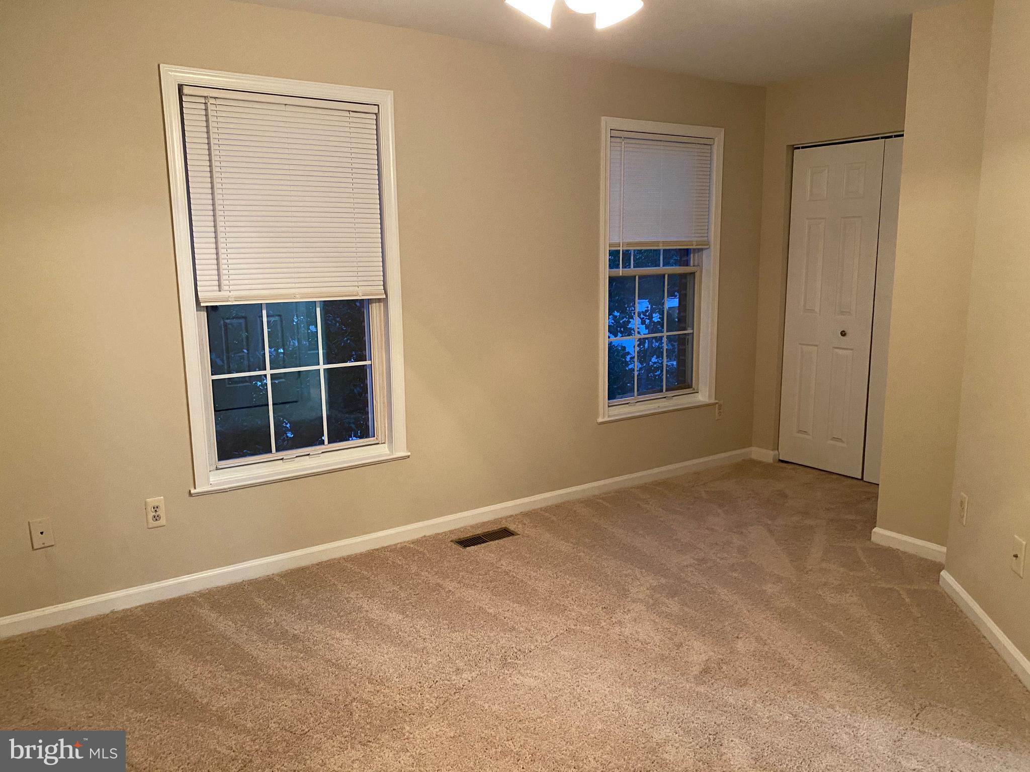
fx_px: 774
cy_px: 386
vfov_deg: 53.1
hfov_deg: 67.3
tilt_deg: -9.2
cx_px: 515
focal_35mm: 26
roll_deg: +0.1
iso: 500
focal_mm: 4.25
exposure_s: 1/40
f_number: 1.8
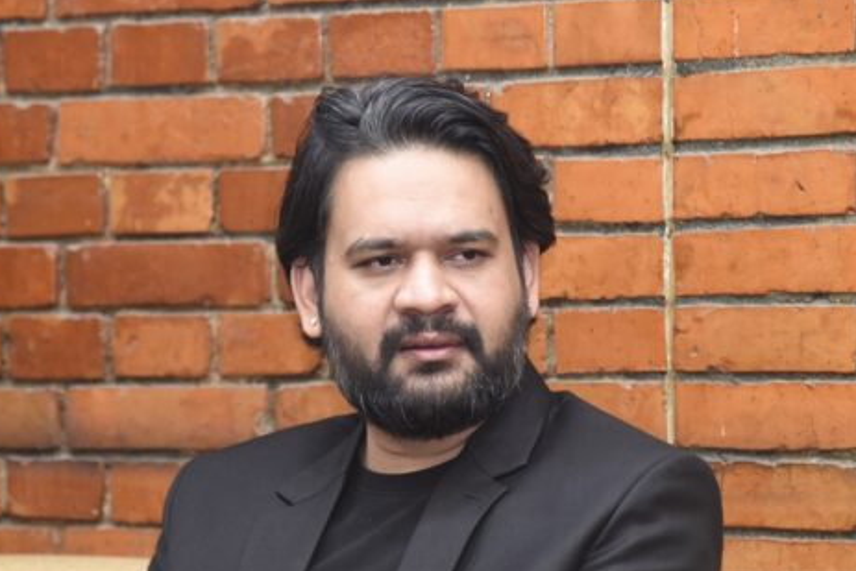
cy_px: 403
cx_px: 446
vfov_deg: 6.9
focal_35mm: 199
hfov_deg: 10.3
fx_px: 4733
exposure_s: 1/80
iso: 1250
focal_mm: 120
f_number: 4
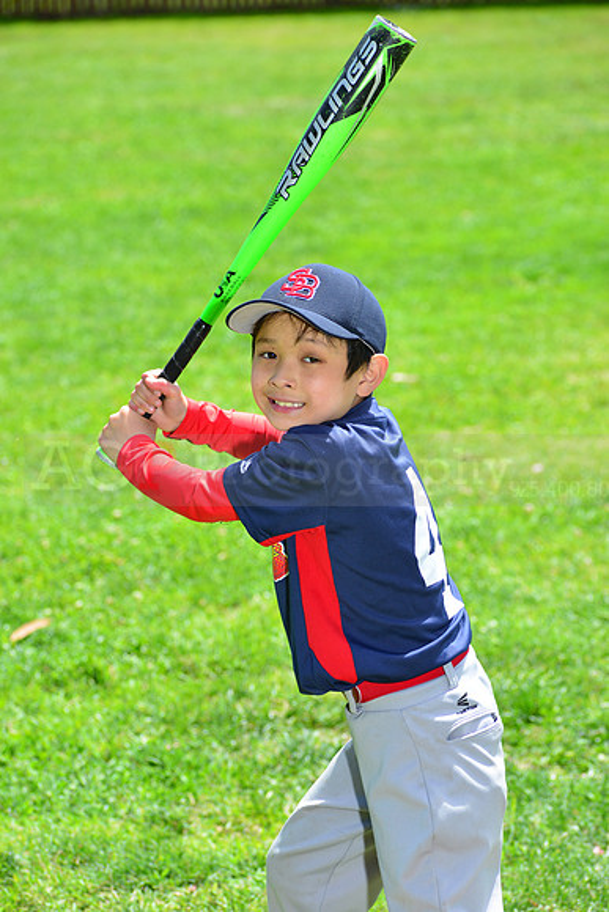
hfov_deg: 10.2
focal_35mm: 135
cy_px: 456
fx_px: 3423
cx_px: 304
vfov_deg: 15.2
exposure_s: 1/200
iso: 200
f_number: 8
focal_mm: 135
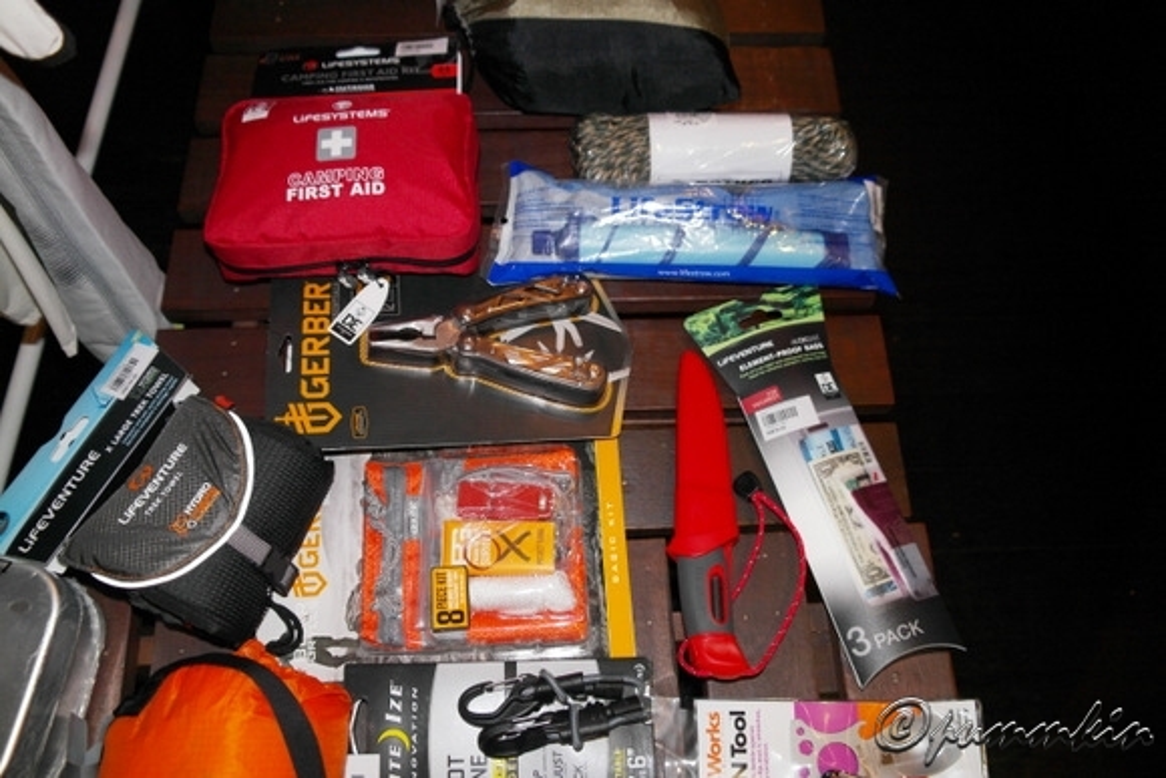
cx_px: 583
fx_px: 972
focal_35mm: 30
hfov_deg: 61.9
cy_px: 389
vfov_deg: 43.6
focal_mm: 20
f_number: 4
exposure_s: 1/60
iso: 1000
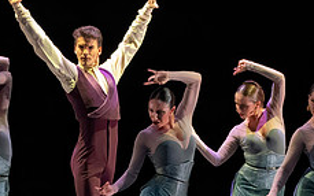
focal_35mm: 664
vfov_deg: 2.0
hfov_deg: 3.2
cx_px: 111
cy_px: 93
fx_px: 5681
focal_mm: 212
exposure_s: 1/400
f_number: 5.6
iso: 10000
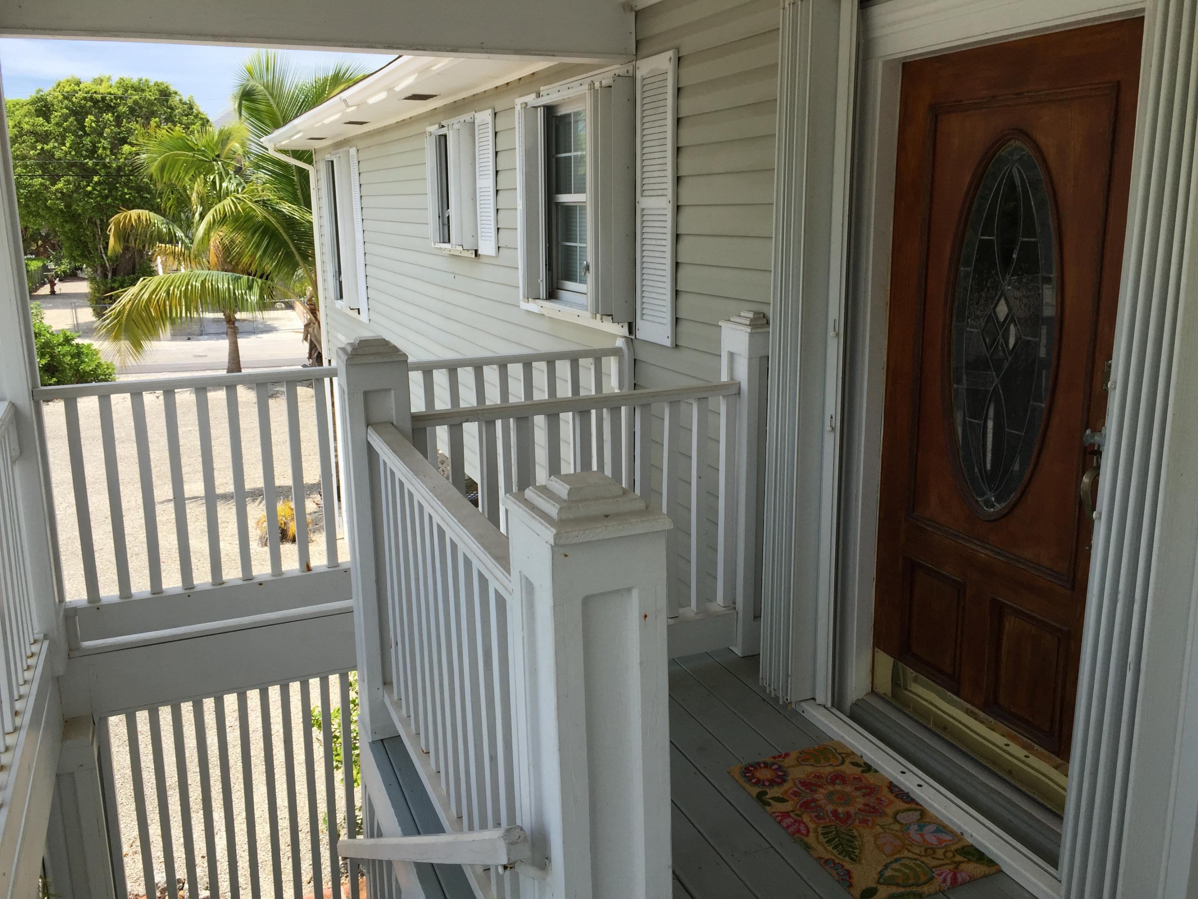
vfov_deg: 48.2
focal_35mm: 29
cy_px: 450
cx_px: 599
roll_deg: -0.6
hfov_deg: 61.7
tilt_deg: -12.8
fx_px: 1004
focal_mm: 4.15
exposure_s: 1/1522
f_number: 2.2
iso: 32
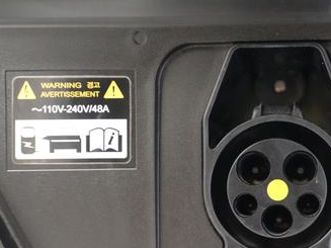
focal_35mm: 47
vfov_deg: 30.0
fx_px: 449
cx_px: 286
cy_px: 206
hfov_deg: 38.2
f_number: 2.8
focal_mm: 25
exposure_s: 1/125
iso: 12800
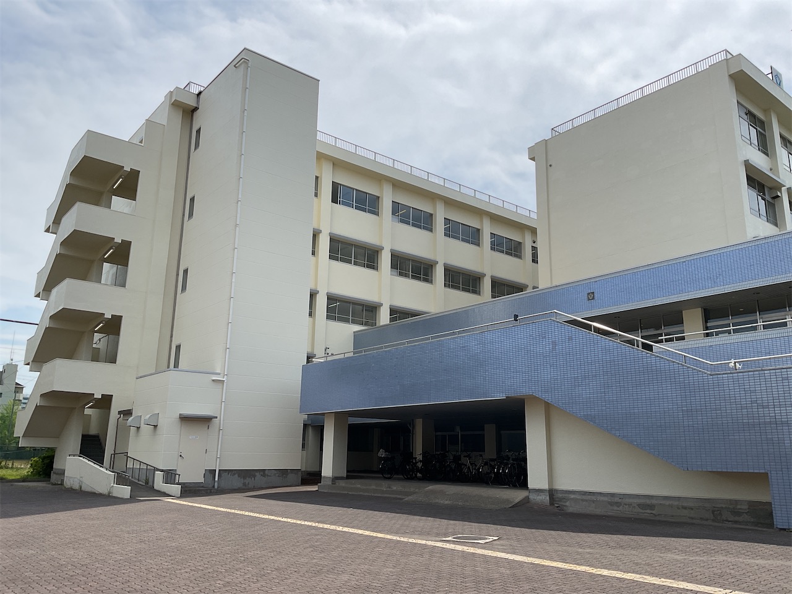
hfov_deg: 61.7
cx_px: 396
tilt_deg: +13.6
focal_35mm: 29
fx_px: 664
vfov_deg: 48.2
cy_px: 297
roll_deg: -2.8
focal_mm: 3
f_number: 1.8
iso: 16
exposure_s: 1/2801
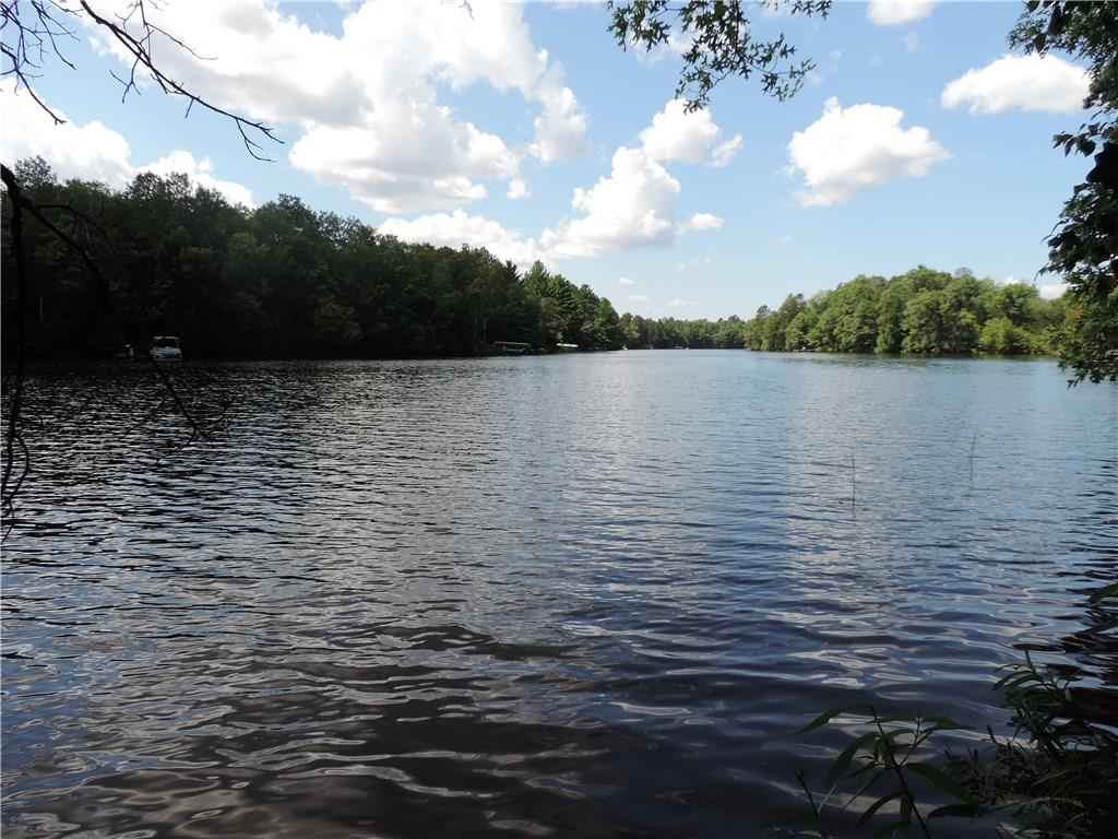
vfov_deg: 56.8
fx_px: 775
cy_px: 420
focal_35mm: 24
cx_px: 559
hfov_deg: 71.6
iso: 80
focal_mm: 4.3
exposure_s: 1/640
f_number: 3
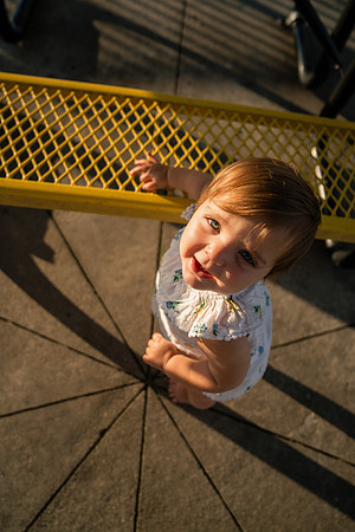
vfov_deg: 73.7
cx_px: 178
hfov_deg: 53.1
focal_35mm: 24
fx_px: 355
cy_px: 266
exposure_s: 1/4000
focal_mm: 24
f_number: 3.2
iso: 250
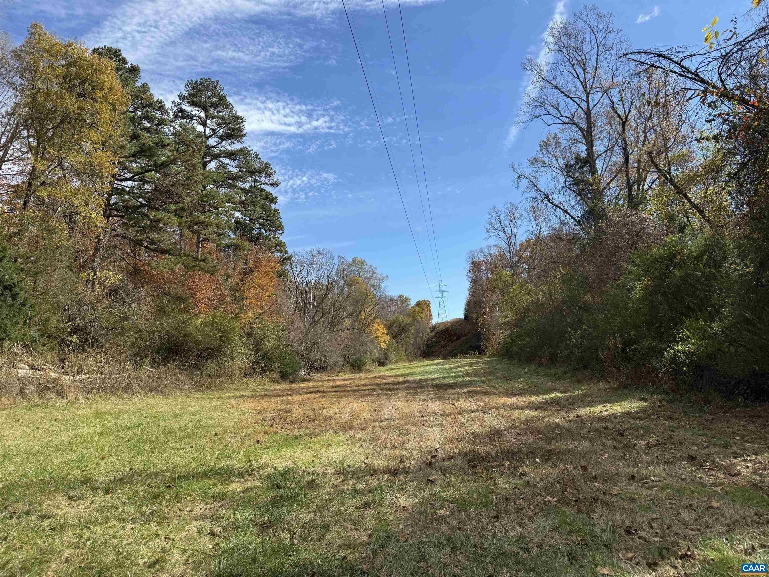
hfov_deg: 71.6
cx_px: 384
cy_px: 288
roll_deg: +3.6
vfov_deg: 56.8
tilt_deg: +6.7
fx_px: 533
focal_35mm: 24
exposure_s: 1/3145
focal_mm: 6.76
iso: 80
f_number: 1.78
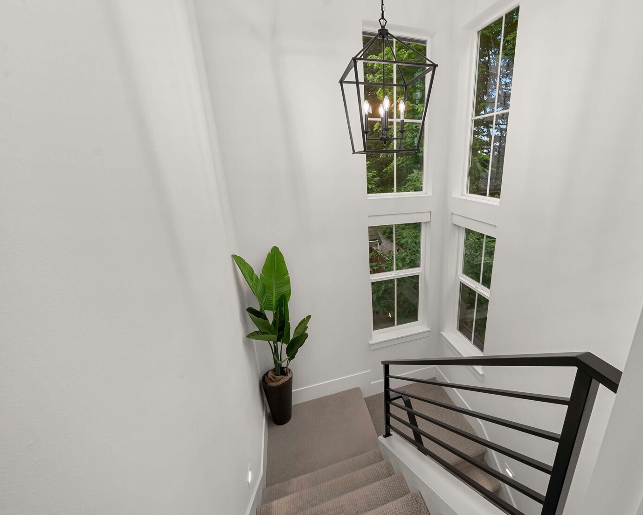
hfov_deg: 95.2
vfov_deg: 84.1
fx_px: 286
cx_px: 393
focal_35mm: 15
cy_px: 254
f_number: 7.1
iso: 320
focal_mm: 13
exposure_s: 1/30
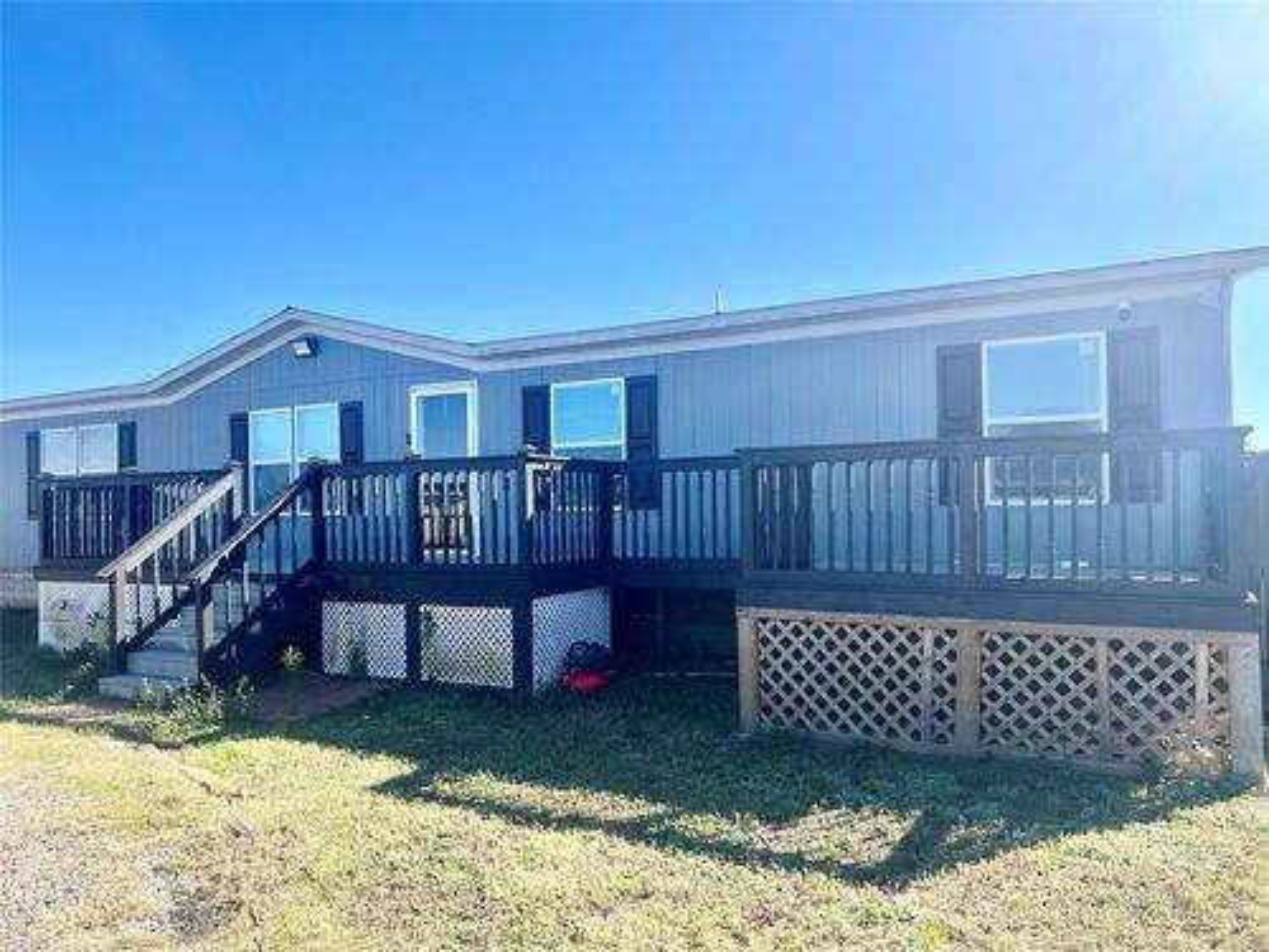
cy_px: 476
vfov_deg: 53.1
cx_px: 634
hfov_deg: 67.3
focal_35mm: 26
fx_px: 953
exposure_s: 1/2841
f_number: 1.5
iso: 50
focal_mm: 5.7
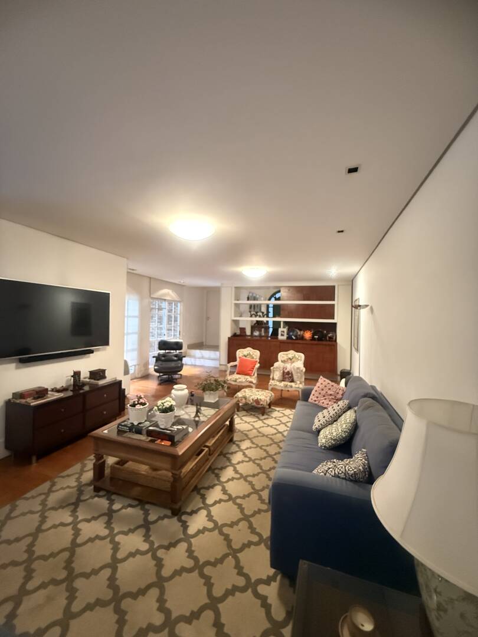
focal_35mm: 14
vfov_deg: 102.1
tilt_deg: +0.3
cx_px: 239
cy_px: 318
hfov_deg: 85.7
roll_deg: -1.5
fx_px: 258
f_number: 2.2
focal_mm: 2.22
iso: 1250
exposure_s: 1/40
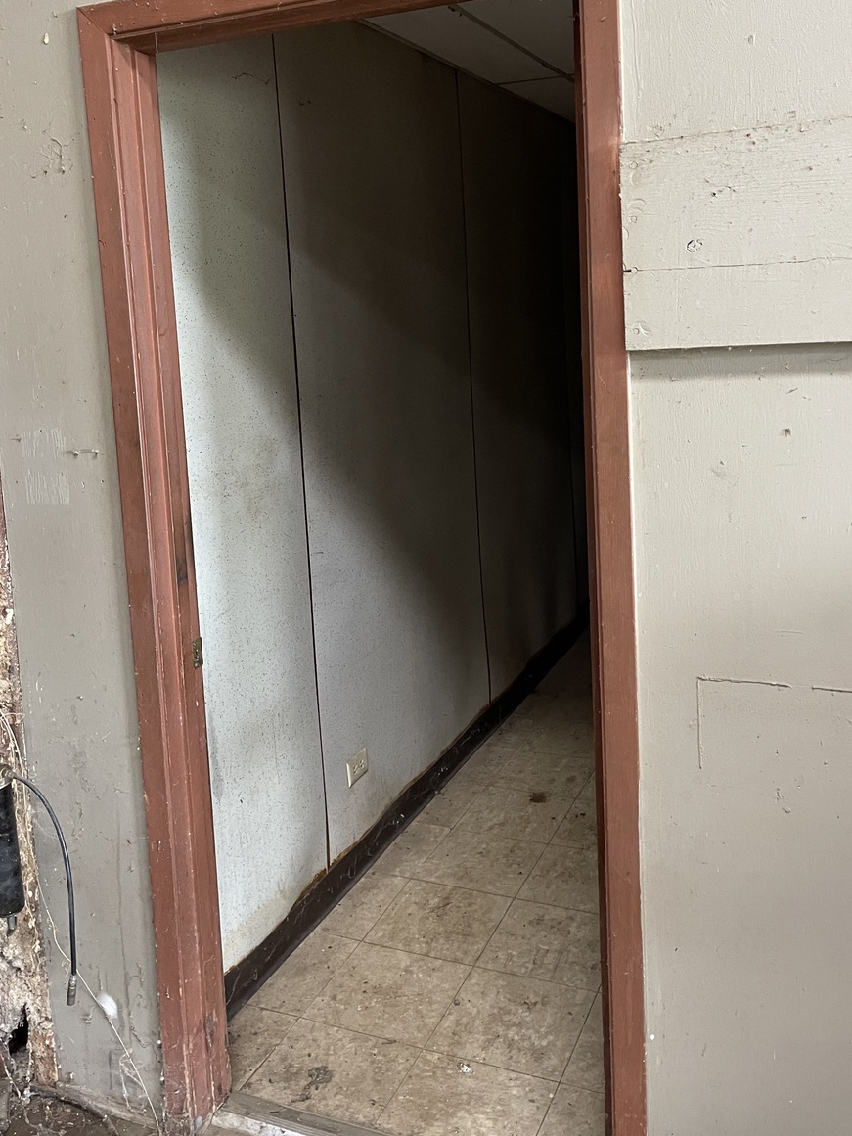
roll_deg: +4.0
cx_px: 451
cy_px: 444
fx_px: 1017
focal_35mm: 31
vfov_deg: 57.8
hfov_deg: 45.4
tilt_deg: -3.0
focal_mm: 5.1
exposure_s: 1/60
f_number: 1.6
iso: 320
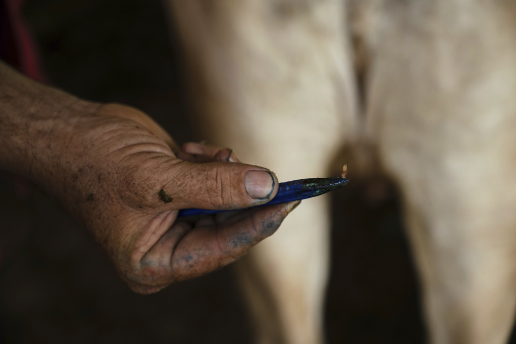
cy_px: 172
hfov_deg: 28.8
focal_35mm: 70
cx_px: 258
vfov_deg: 19.5
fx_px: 1003
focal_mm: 70
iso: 400
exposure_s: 1/320
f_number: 4
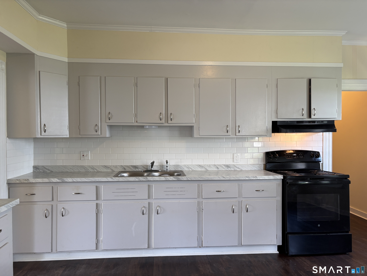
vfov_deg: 53.1
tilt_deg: -0.5
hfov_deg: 67.3
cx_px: 184
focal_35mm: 26
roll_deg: +0.0
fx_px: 276
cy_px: 138
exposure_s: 1/60
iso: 80
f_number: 1.6
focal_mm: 5.96
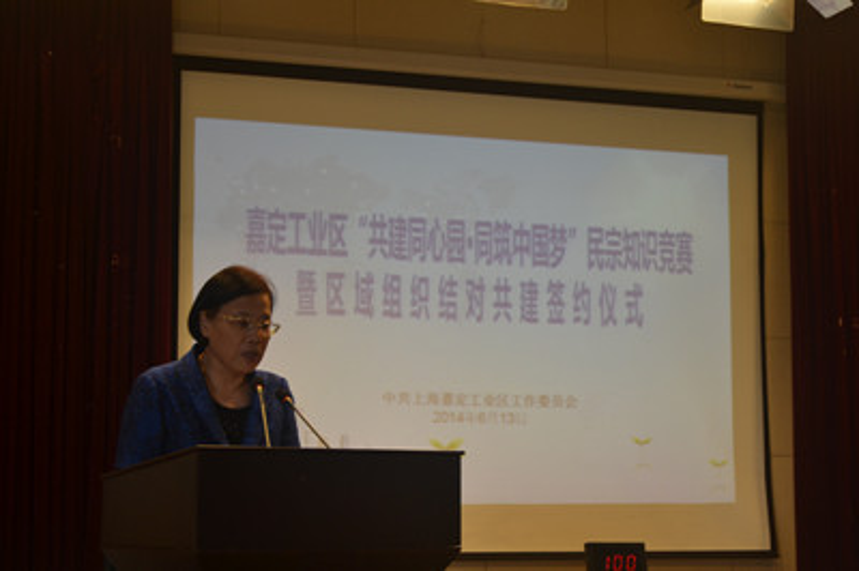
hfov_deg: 28.1
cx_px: 430
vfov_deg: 18.9
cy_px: 286
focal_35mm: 72
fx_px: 1717
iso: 400
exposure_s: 1/60
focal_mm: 48
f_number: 5.3
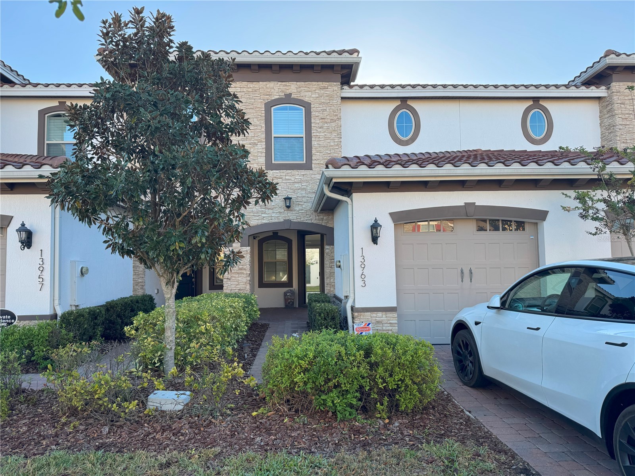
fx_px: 440
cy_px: 238
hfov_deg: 71.6
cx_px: 318
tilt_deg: +3.8
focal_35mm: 24
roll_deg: +0.7
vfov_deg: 56.8
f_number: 1.78
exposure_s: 1/739
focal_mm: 6.76
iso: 80
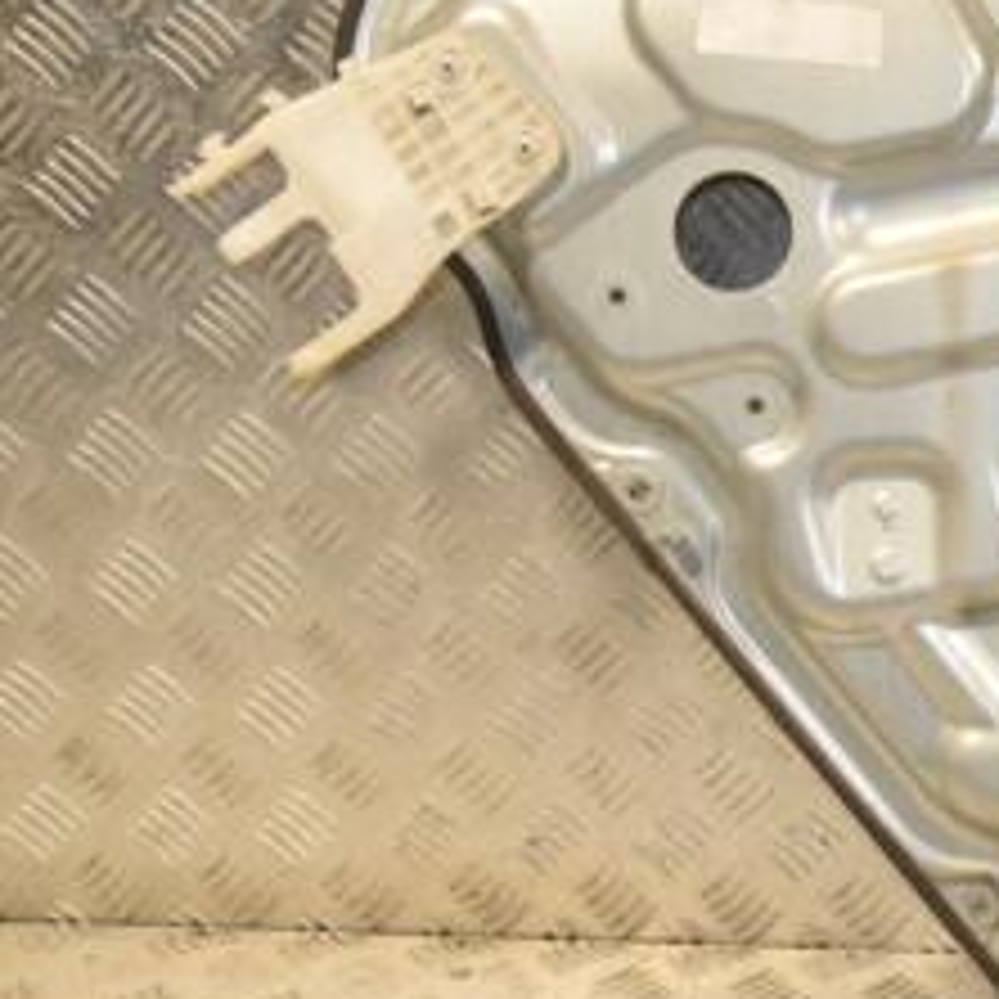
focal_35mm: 86
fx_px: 2813
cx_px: 1332
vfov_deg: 20.1
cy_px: 378
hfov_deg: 18.6
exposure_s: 1/200
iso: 800
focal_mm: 25
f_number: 7.1
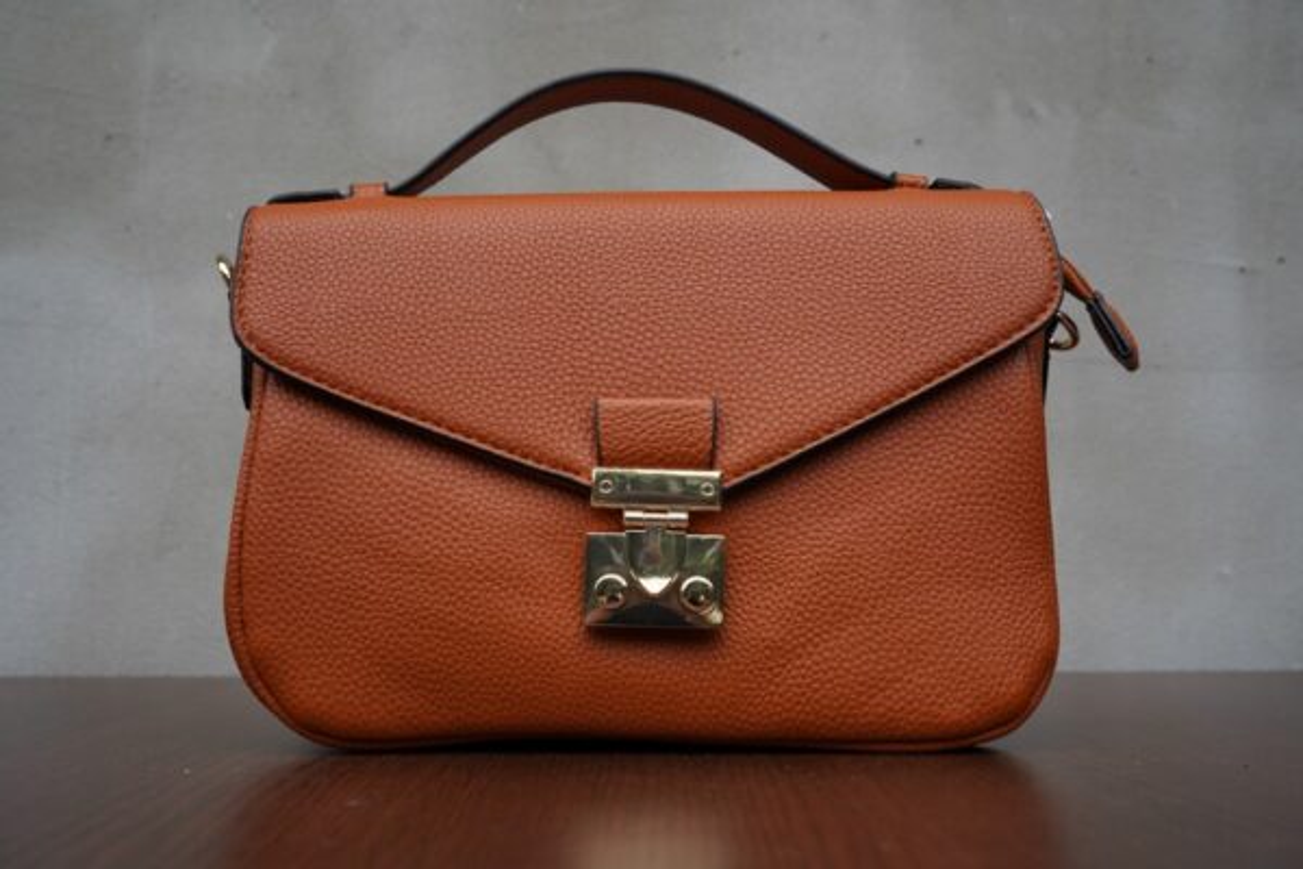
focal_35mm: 35
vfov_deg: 37.9
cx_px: 652
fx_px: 1267
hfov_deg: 54.4
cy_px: 434
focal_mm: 35
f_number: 8
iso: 400
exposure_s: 1/250
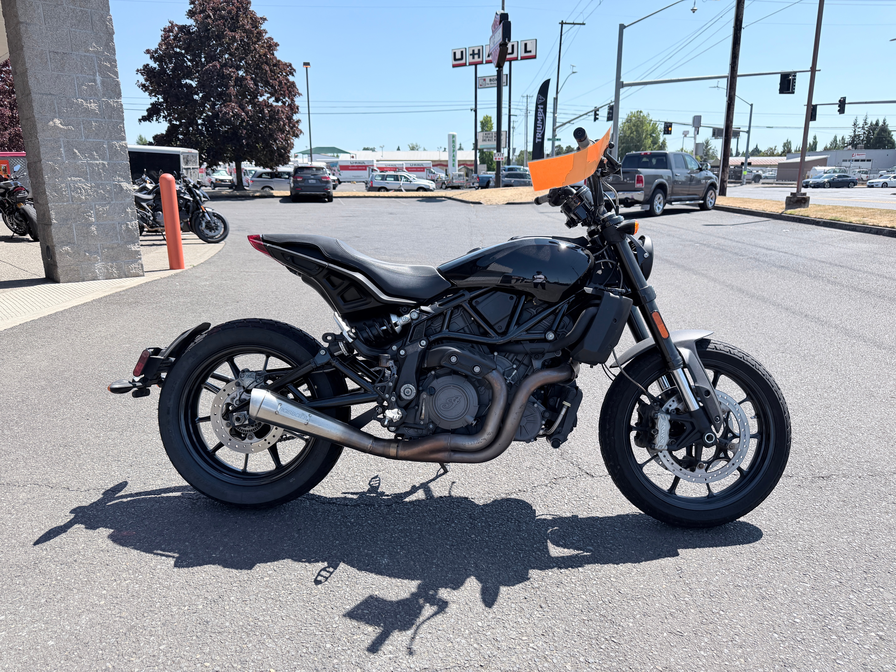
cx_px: 448
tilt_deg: -14.4
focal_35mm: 24
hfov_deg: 71.6
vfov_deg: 56.8
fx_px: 621
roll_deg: +2.2
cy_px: 336
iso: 100
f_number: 1.78
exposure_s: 1/2525
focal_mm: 6.76
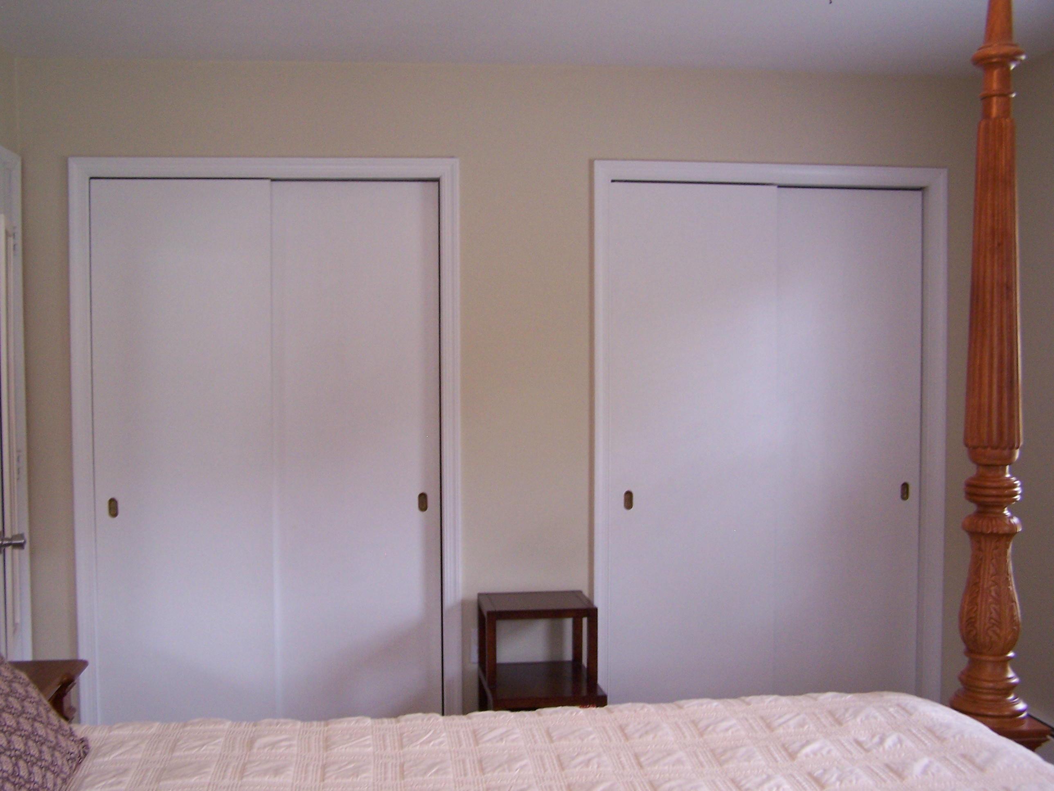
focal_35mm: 38
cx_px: 527
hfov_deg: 49.0
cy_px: 396
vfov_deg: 37.7
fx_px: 1157
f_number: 2.8
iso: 140
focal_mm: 6.3
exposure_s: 1/25
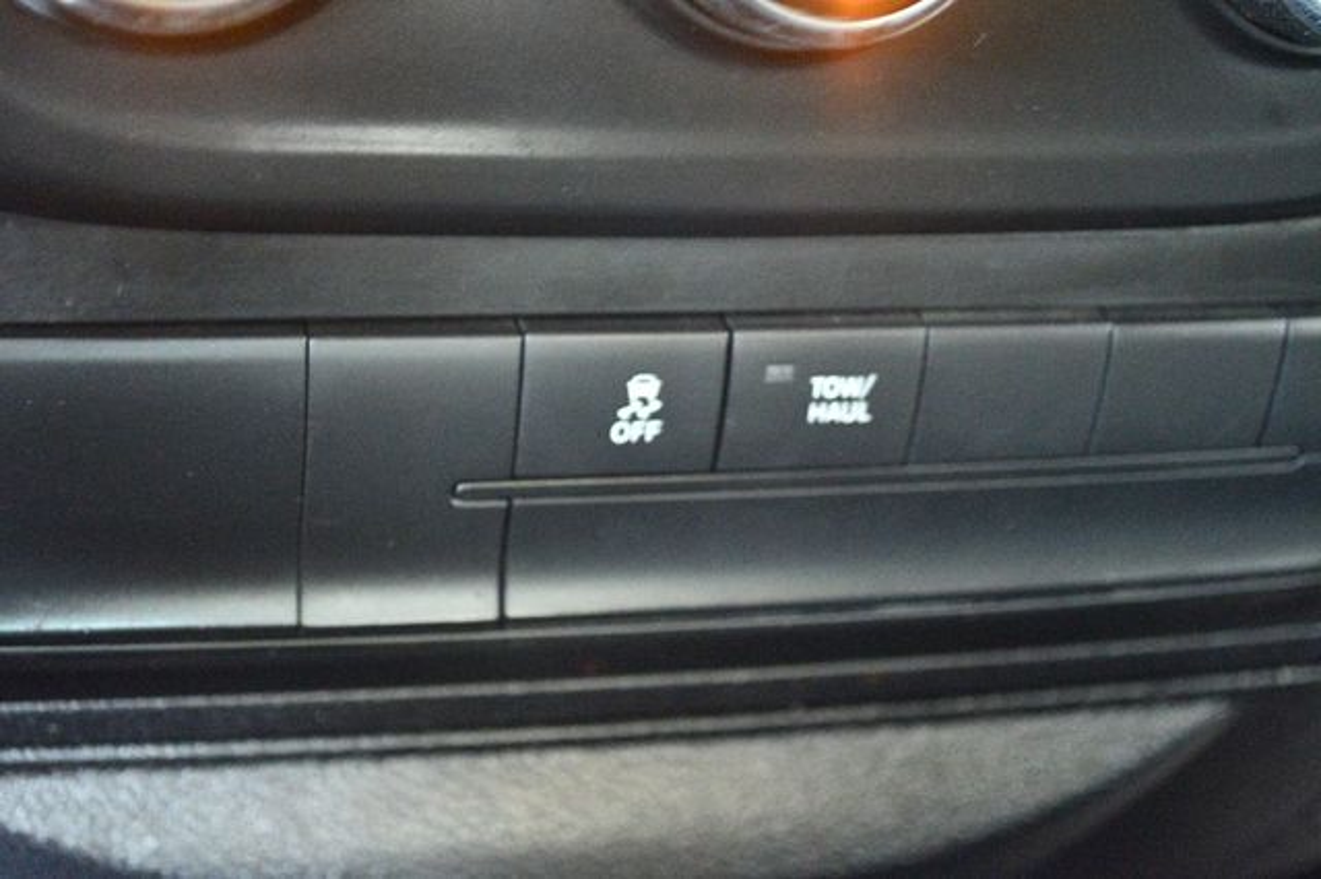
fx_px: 2310
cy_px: 440
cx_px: 660
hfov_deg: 31.9
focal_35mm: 63
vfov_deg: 21.5
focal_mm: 42
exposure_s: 1/5
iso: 12800
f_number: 5.3
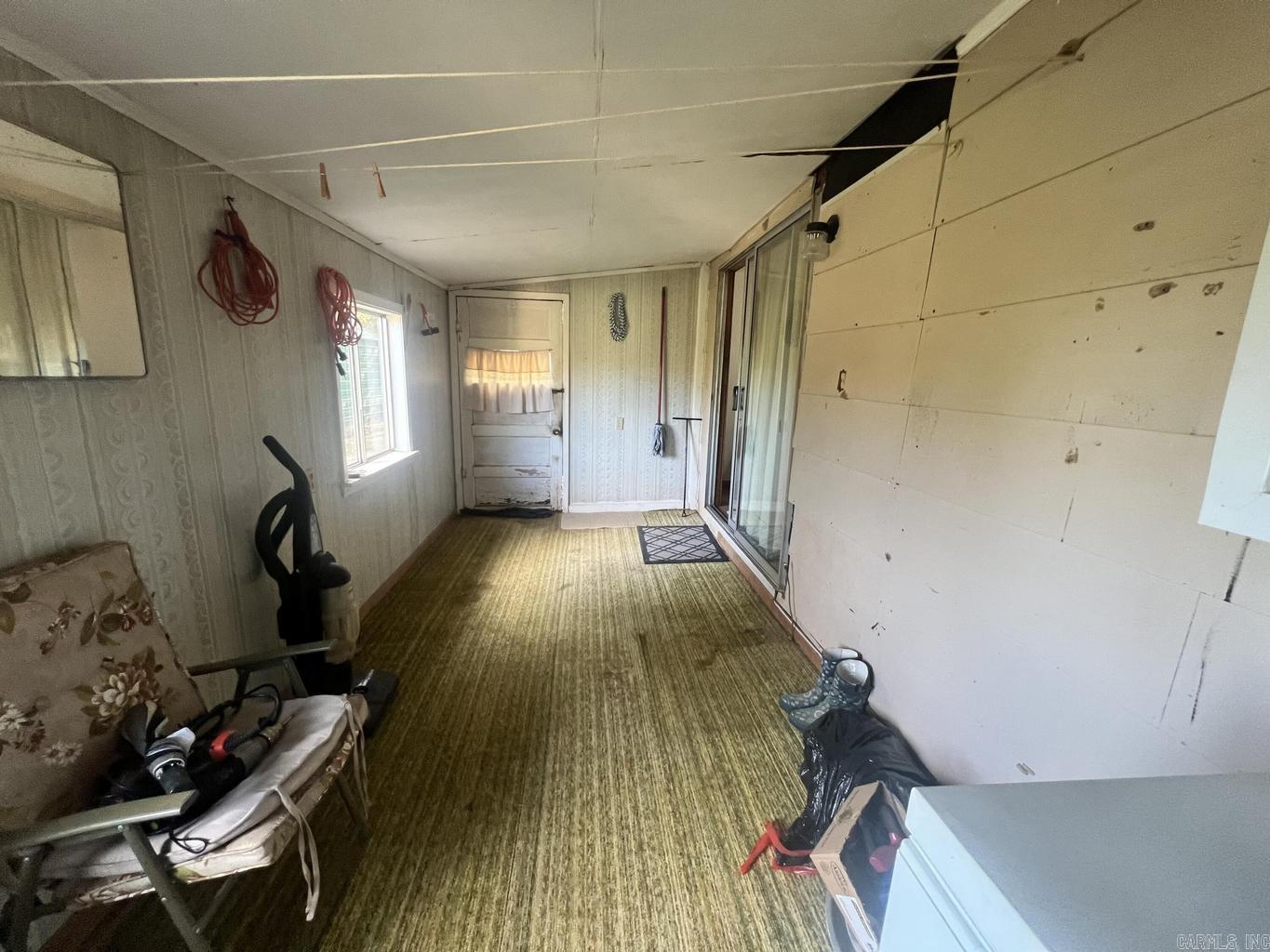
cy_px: 476
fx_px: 477
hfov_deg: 106.2
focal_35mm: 13
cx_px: 635
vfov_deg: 89.9
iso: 250
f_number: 1.8
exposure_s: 1/77
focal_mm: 1.57
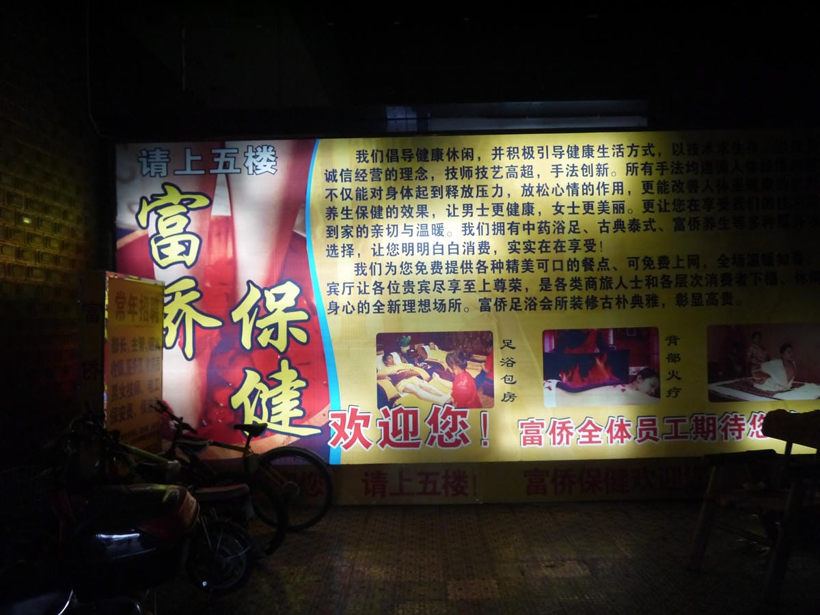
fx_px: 663
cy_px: 308
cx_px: 410
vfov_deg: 49.7
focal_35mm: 28
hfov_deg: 63.4
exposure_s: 1/125
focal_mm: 14
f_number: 3.5
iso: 1000
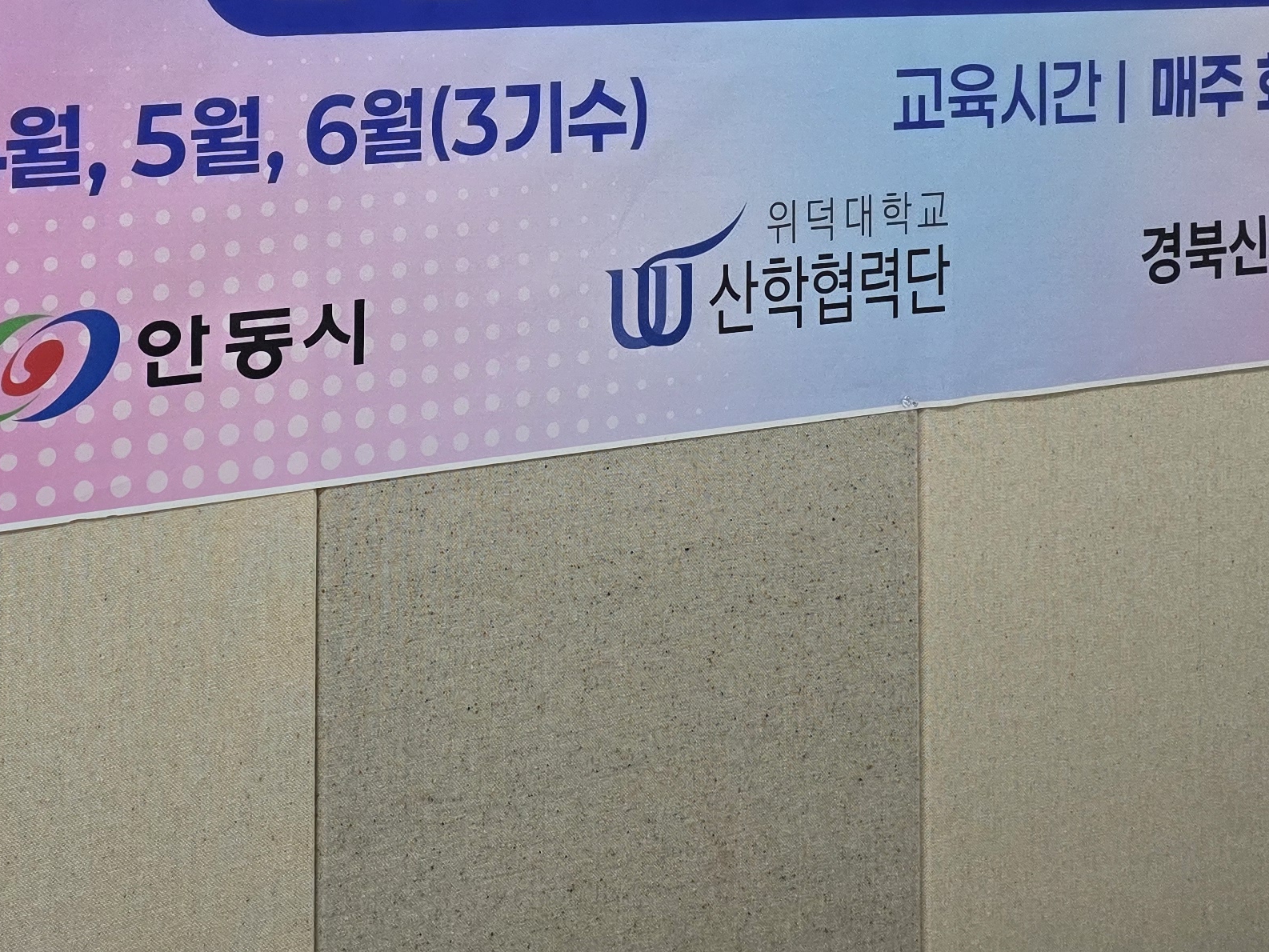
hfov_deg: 33.0
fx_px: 2127
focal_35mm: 58
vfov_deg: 23.2
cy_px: -170
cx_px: 426
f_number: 1.7
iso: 100
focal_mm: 6.3
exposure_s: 1/120
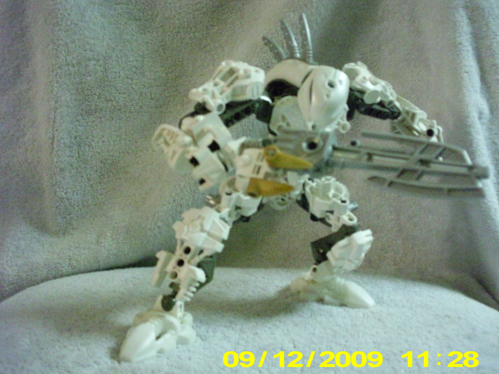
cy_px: 189
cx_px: 247
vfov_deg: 36.8
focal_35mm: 39
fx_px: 562
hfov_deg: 47.9
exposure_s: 1/24
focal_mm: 6.3
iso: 1600
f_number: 3.1
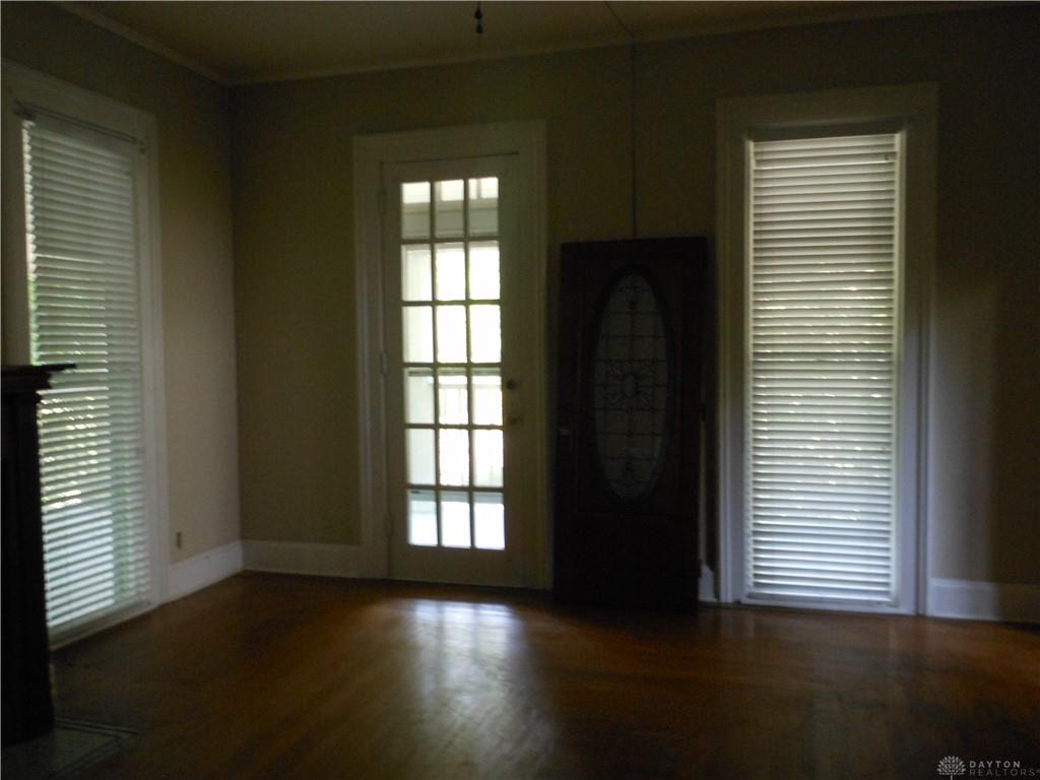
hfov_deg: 55.4
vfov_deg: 42.9
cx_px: 520
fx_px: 991
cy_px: 390
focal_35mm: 33
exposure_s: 1/25
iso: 400
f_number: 4
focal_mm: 5.9
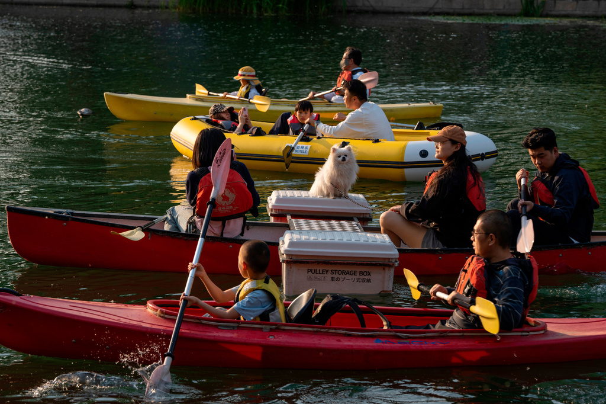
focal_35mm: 119
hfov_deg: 17.2
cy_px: 202
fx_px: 2002
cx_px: 303
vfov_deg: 11.5
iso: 320
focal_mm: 119
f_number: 6.3
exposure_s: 1/640
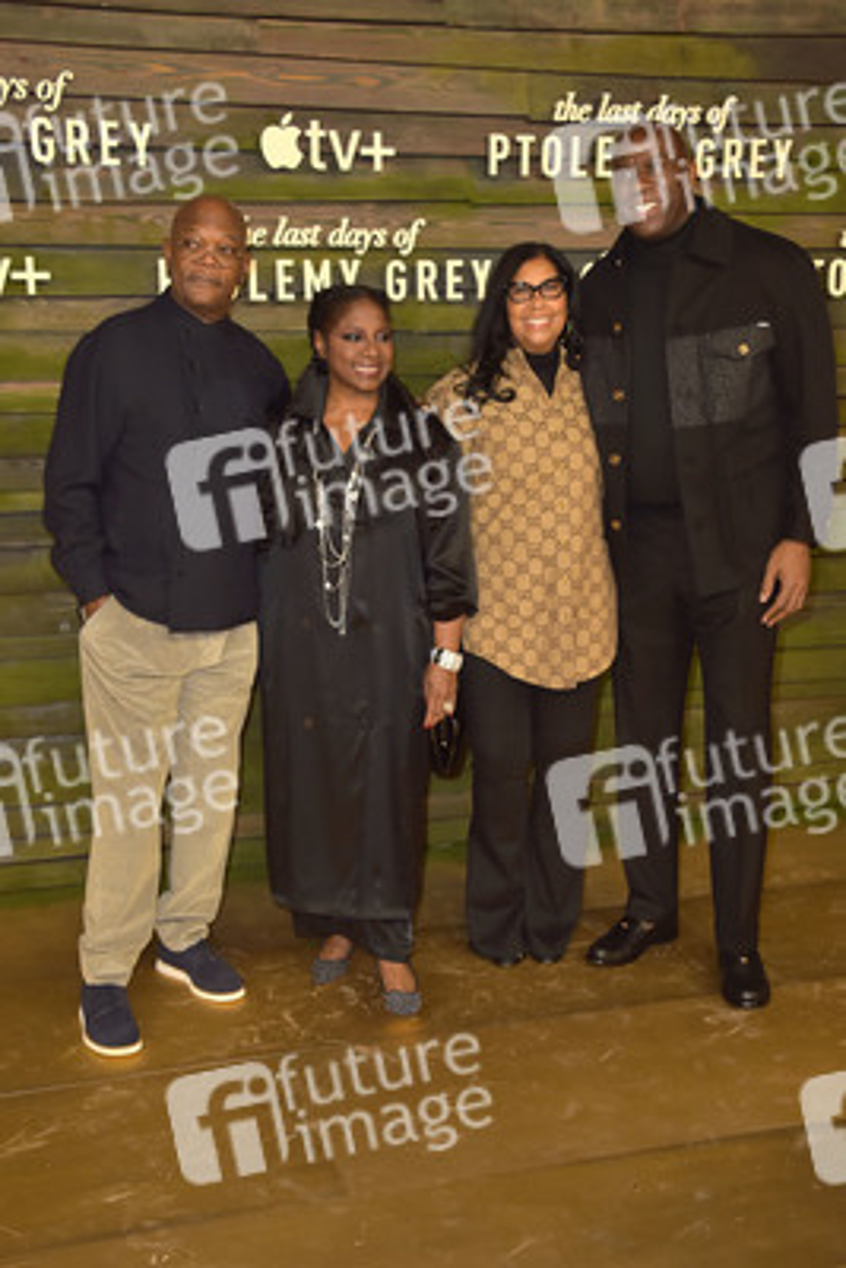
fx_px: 1479
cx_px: 423
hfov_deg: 31.9
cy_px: 634
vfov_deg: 46.4
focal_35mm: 42
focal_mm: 42
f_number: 7.1
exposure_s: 1/250
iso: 320
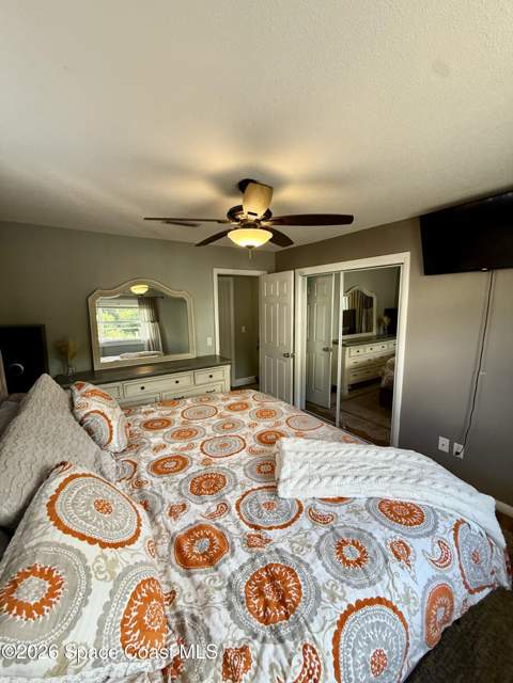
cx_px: 256
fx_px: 277
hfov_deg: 85.7
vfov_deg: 102.1
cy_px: 342
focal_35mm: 14
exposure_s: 1/120
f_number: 2.2
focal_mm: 2.22
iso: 250
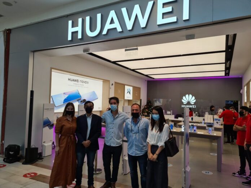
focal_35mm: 26
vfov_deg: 53.1
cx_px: 126
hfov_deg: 67.3
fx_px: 189
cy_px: 94
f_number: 1.8
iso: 50
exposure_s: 1/269
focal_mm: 5.4
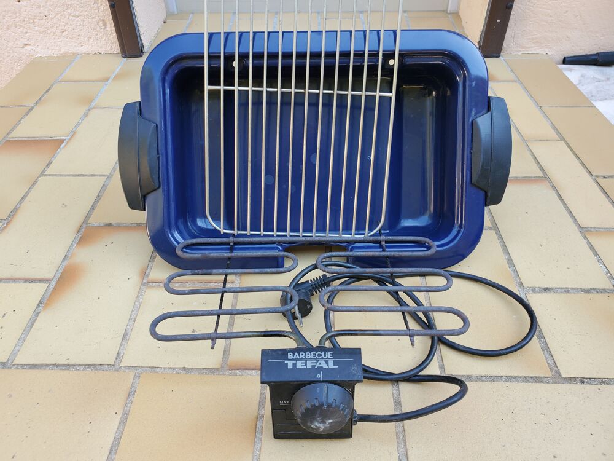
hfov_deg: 67.3
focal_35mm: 26
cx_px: 307
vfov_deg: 53.1
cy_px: 230
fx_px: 461
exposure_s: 1/120
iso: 100
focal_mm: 4.3
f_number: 2.4
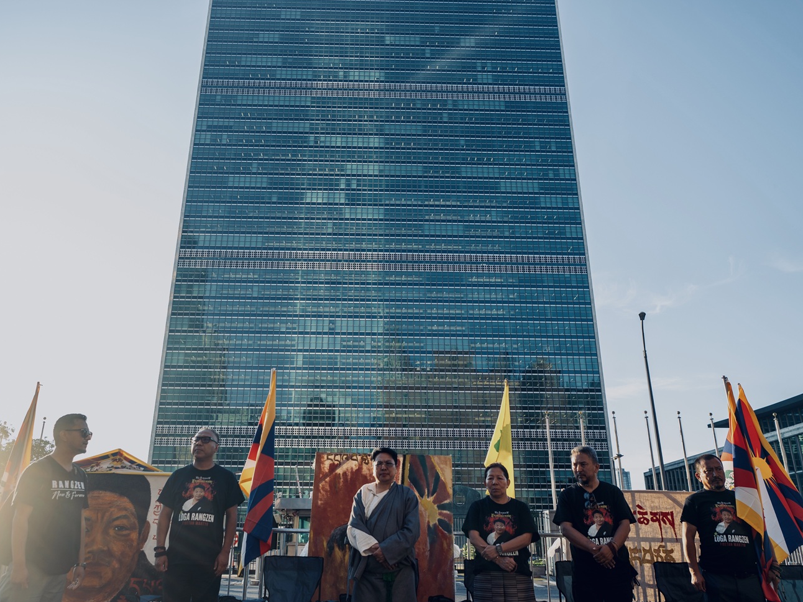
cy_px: 311
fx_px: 626
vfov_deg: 51.3
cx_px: 381
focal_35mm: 27
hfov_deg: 65.3
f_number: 4
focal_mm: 24
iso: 125
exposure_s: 1/250
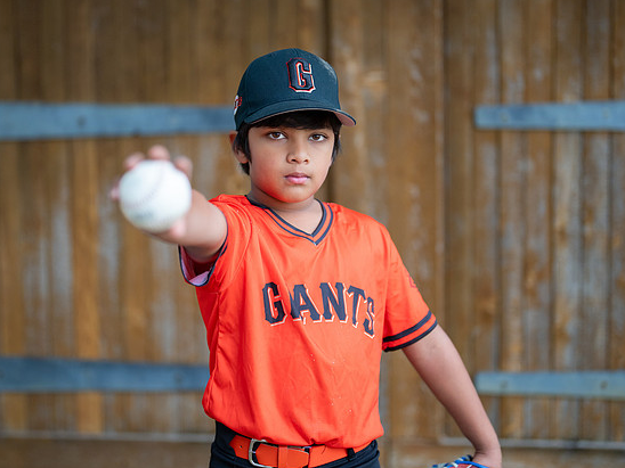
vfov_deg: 22.9
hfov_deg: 30.2
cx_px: 277
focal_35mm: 64
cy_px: 201
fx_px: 1156
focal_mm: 50
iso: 500
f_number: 1.2
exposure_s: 1/640
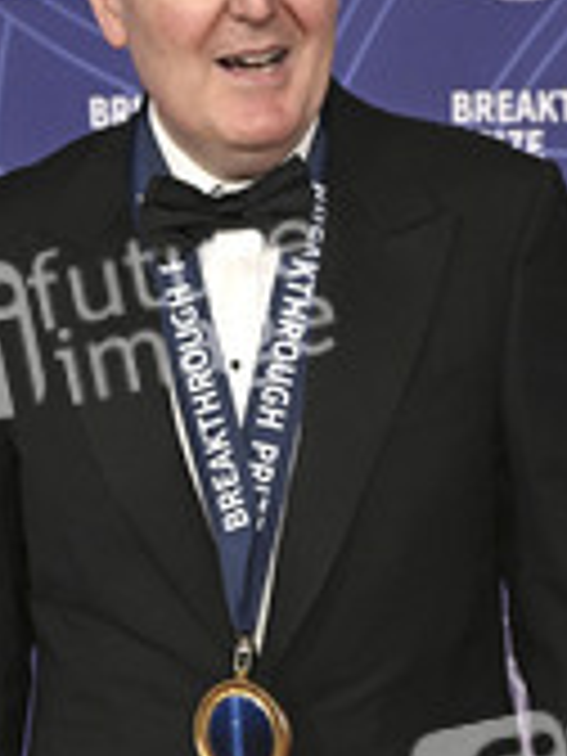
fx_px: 2402
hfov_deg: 13.5
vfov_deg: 17.8
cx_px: 234
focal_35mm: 110
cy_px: 554
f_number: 4.5
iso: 2000
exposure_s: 1/320
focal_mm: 48
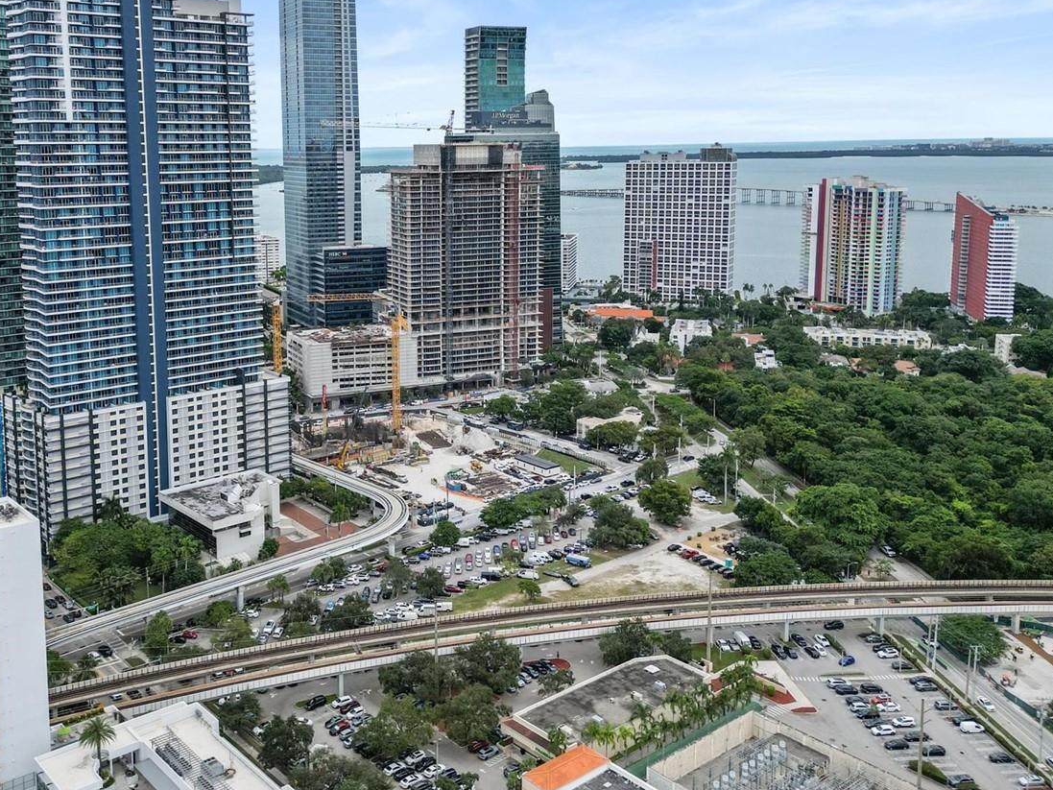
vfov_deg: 40.4
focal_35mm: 35
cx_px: 376
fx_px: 1065
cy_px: 291
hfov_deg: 51.9
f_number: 1.7
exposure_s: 1/1600
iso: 100
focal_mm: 6.72
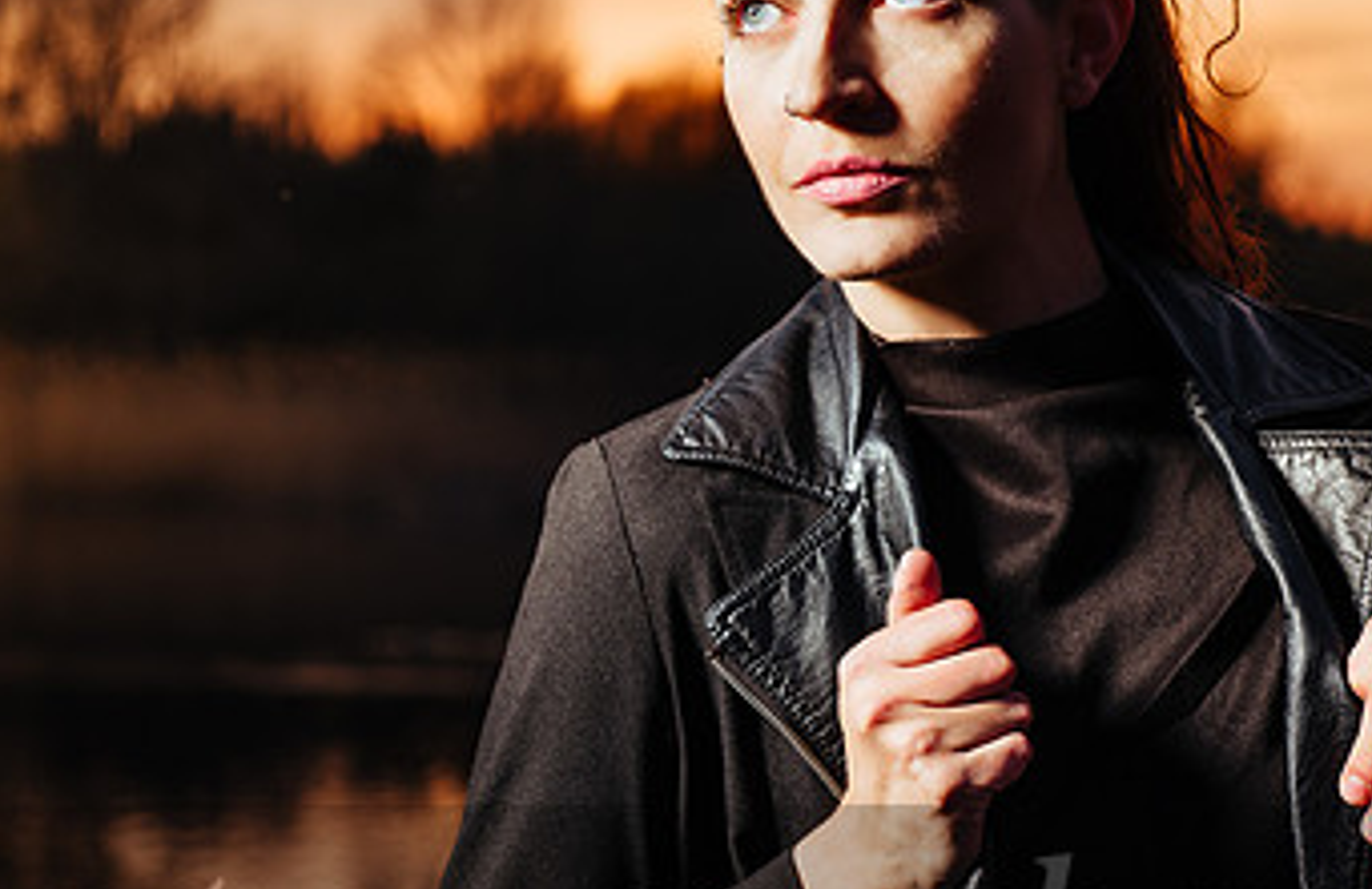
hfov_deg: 22.5
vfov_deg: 14.7
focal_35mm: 91
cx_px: 439
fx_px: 3438
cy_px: 321
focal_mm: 64
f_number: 4
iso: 100
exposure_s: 1/200
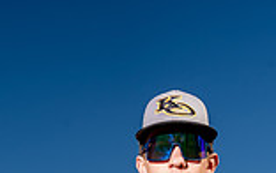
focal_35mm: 129
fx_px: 972
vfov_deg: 9.3
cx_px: 150
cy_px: 383
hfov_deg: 16.2
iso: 100
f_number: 9
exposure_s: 1/250
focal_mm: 44
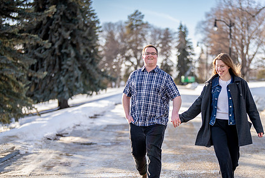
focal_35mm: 68
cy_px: 111
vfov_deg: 20.0
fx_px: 501
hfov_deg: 29.5
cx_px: 168
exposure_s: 1/6400
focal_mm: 50
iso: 250
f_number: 1.2
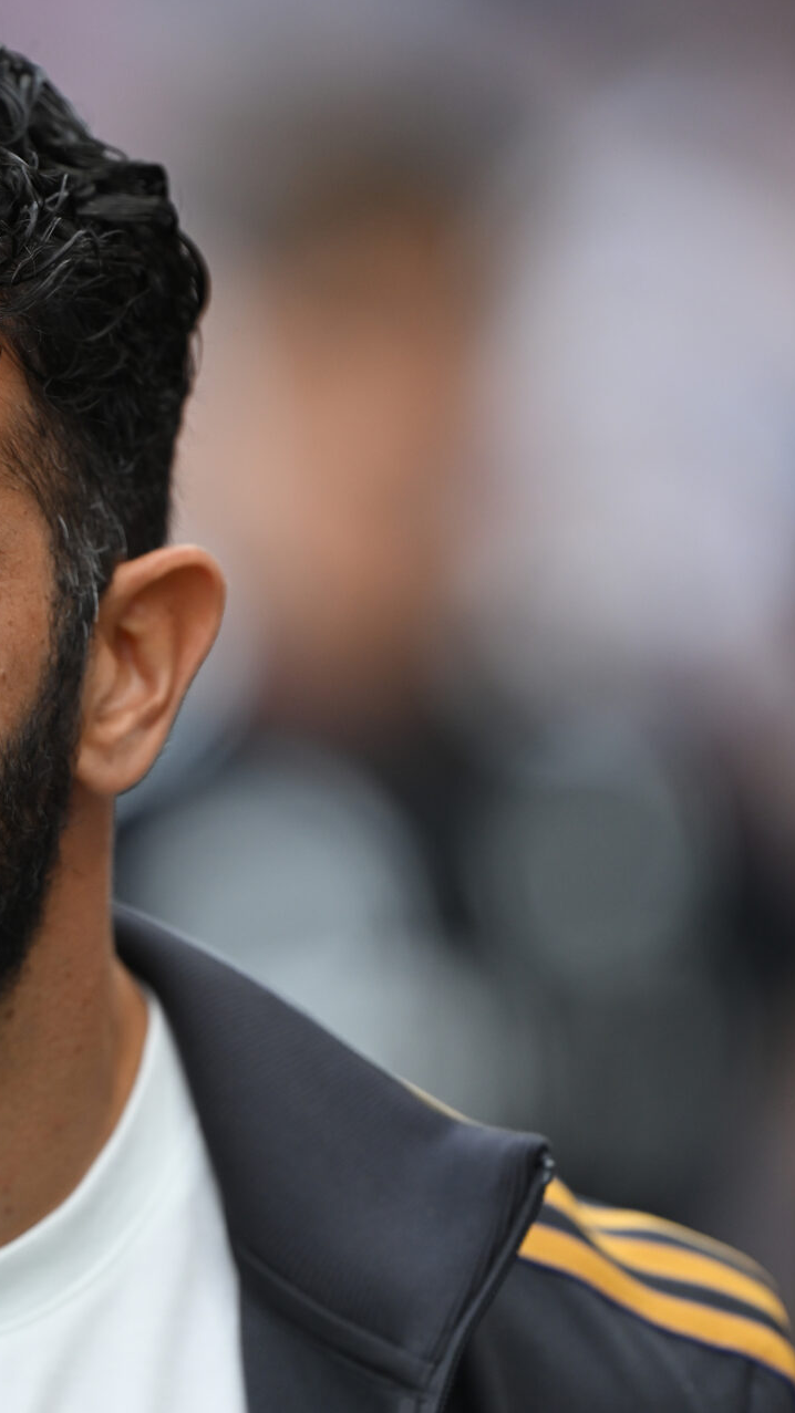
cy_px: 706
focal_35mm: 630
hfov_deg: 1.9
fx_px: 23618
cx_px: -140
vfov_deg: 3.4
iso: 720
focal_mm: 400
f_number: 3.2
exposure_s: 1/1600
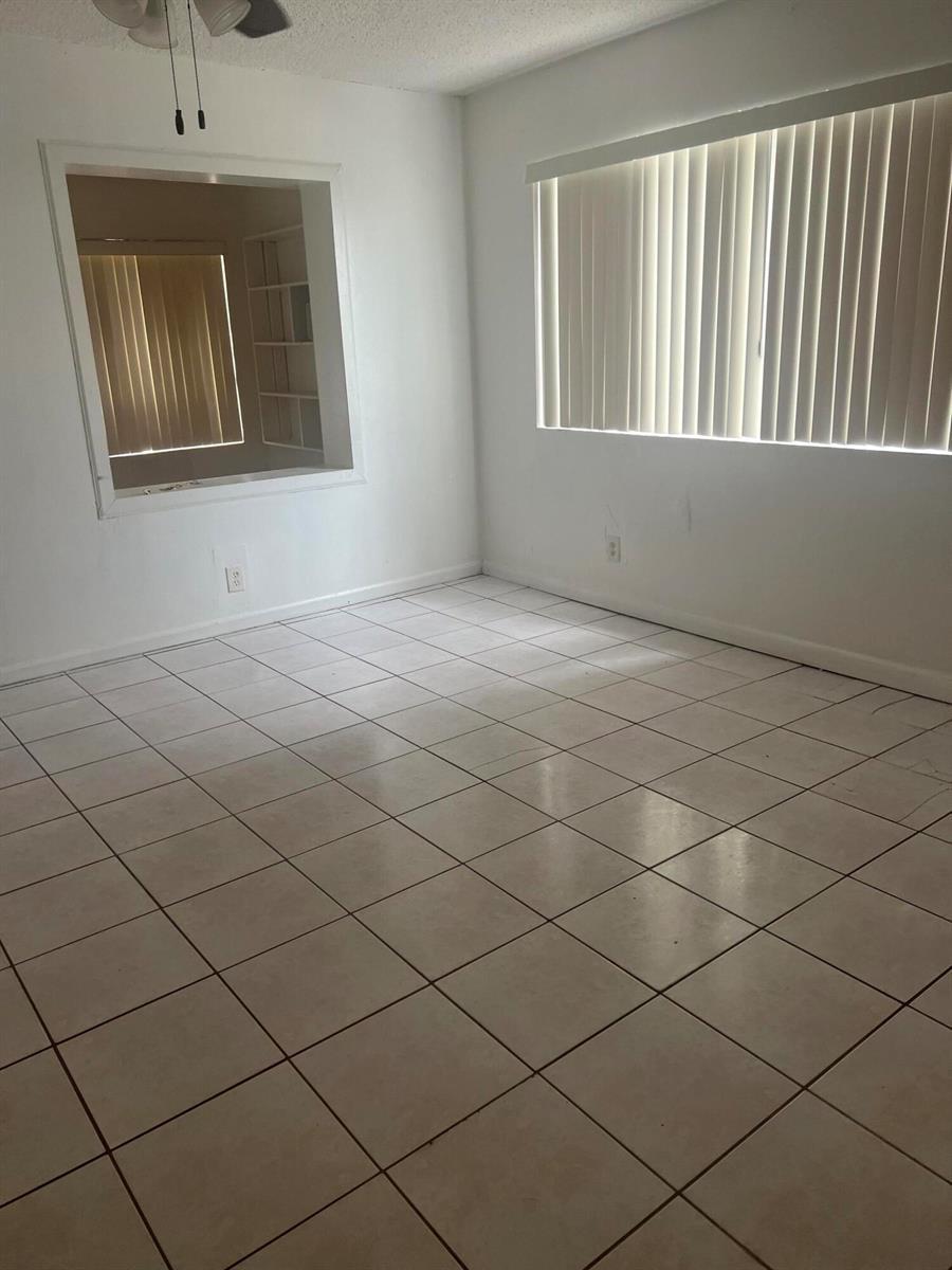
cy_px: 635
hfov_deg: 53.1
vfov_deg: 67.3
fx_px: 953
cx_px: 476
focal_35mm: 26
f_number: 1.5
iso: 125
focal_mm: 5.7
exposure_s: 1/120
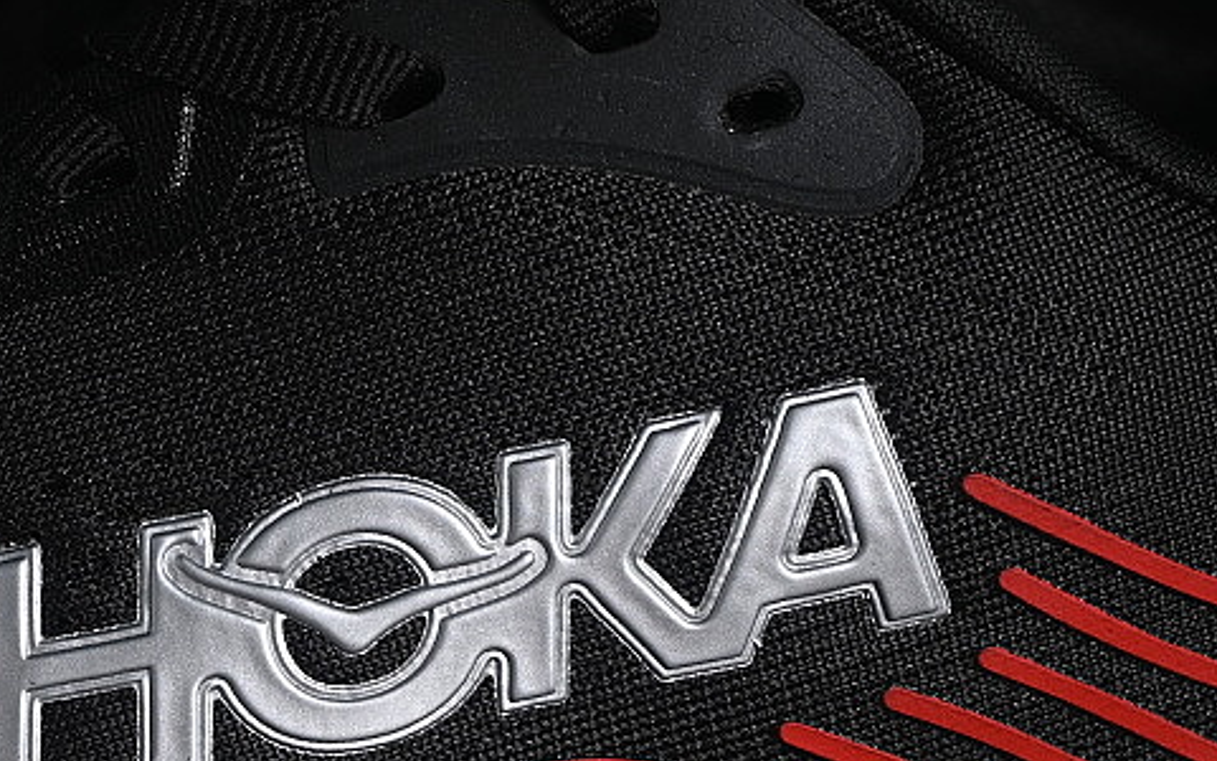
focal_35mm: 172
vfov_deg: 7.6
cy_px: 619
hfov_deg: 12.2
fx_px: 5705
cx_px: 479
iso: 160
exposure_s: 1/60
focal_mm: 50
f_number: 6.3
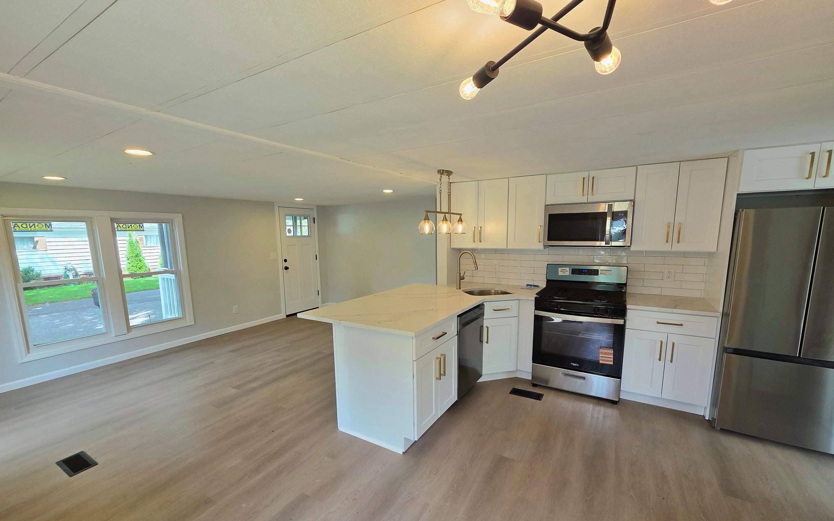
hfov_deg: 105.3
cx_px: 415
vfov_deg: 78.5
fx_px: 318
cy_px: 282
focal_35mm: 14
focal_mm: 2.2
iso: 32
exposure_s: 1/120
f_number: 1.9
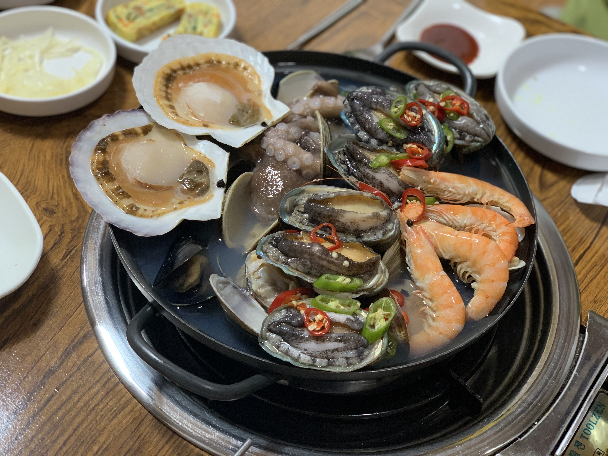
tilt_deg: -48.0
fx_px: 913
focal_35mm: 52
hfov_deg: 36.8
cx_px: 304
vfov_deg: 28.0
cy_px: 228
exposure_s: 1/60
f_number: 2.4
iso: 160
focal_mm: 6
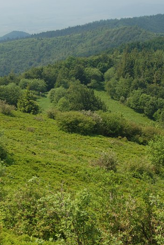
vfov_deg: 26.3
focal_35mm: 77
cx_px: 49
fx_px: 526
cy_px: 122
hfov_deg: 17.7
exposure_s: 1/80
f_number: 8
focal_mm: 34
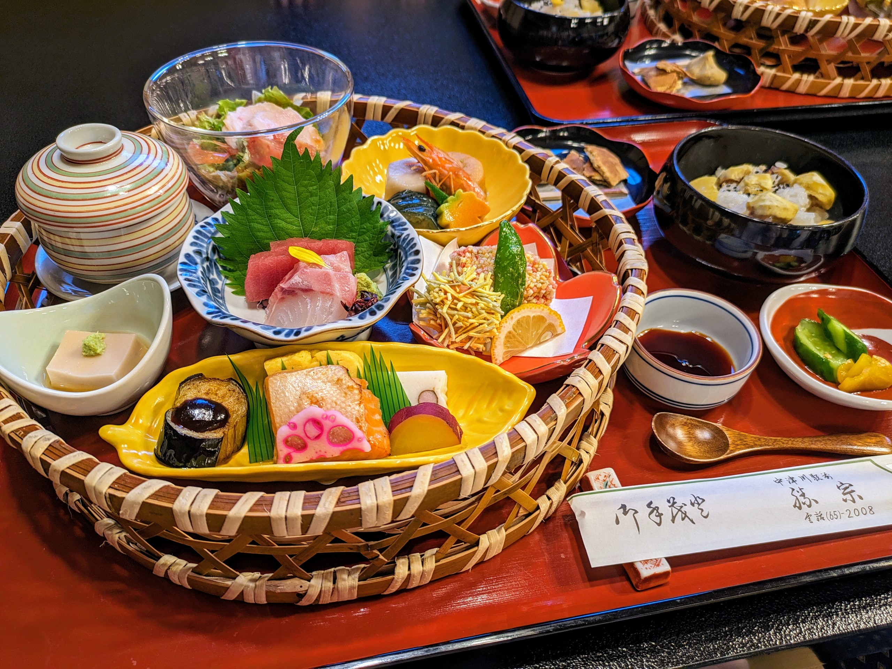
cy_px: 334
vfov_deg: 54.9
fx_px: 644
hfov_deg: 69.4
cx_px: 446
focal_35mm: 25
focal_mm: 5.43
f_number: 1.89
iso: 73
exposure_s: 1/24
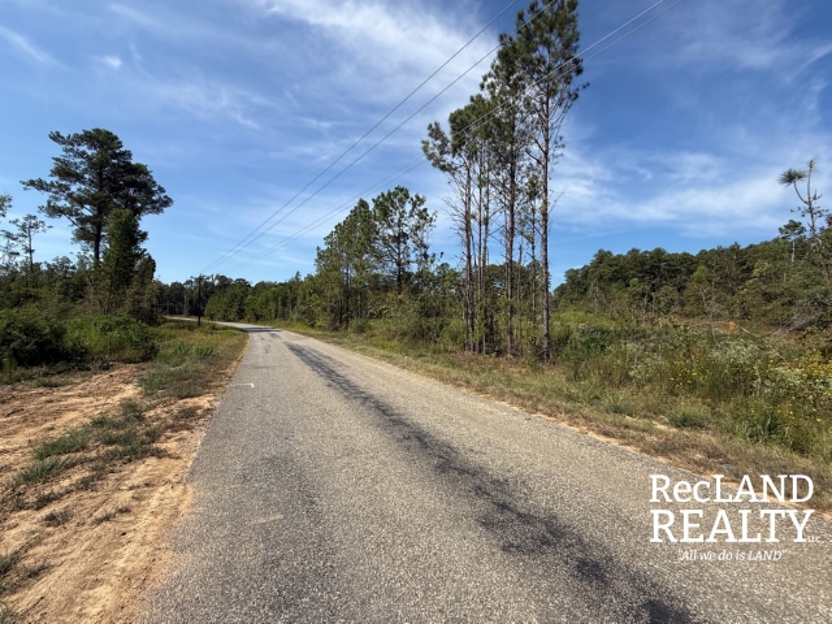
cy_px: 312
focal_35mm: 14
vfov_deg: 85.7
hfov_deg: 102.1
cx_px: 416
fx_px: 336
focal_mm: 2.22
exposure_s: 1/2165
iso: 50
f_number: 2.2
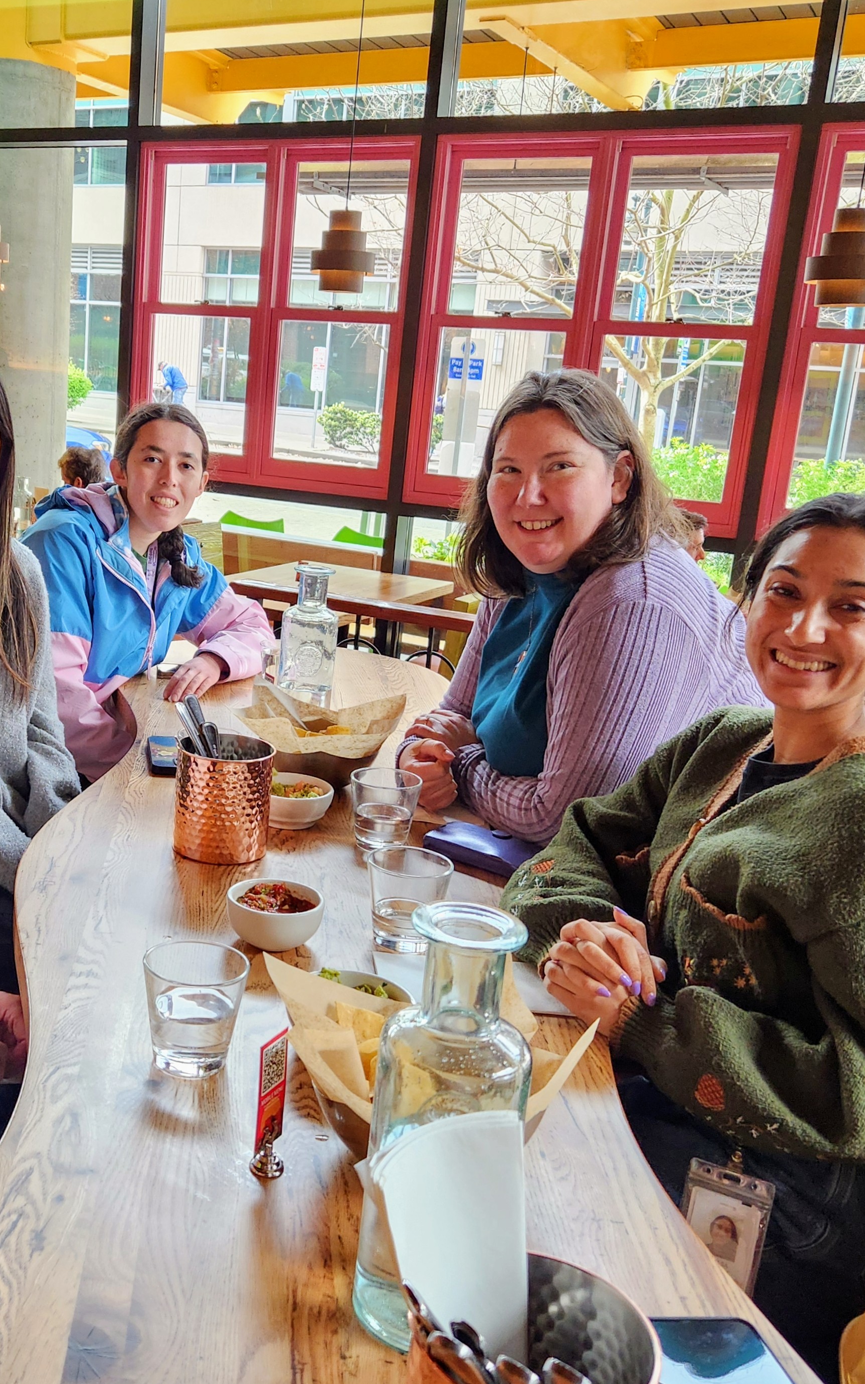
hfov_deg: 37.5
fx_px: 1245
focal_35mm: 33
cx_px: 237
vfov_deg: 58.1
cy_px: 687
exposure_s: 1/120
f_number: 1.8
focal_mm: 5.4
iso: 200
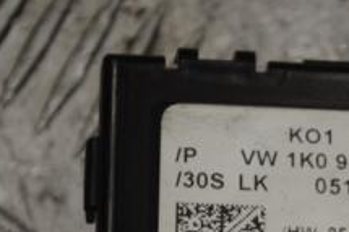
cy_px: 294
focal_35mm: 230
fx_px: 2232
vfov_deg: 5.9
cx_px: 313
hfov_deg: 8.9
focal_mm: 55
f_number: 5.6
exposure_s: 1/60
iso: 100
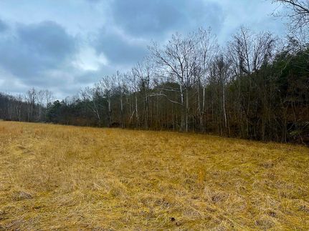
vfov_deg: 56.8
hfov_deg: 71.6
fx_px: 214
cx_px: 154
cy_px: 116
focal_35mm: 24
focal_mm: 6.86
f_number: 1.78
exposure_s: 1/2591
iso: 80
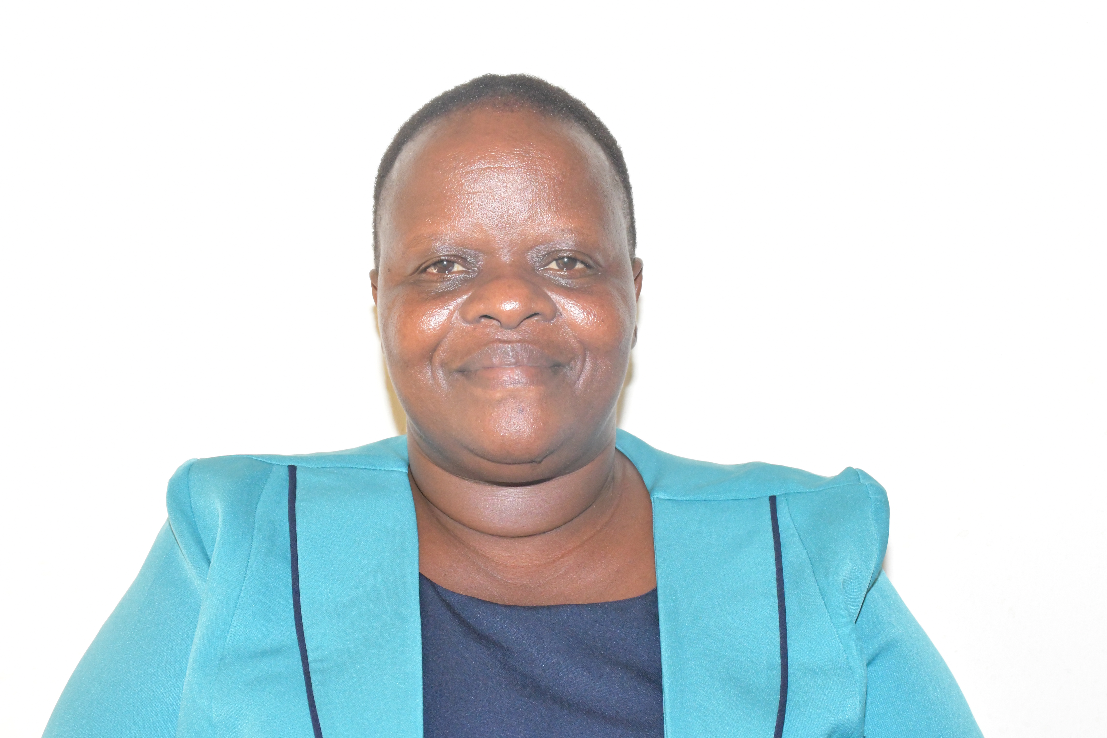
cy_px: 369
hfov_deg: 26.0
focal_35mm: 78
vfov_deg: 17.5
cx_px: 554
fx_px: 2398
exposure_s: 1/250
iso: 6400
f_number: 13
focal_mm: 52
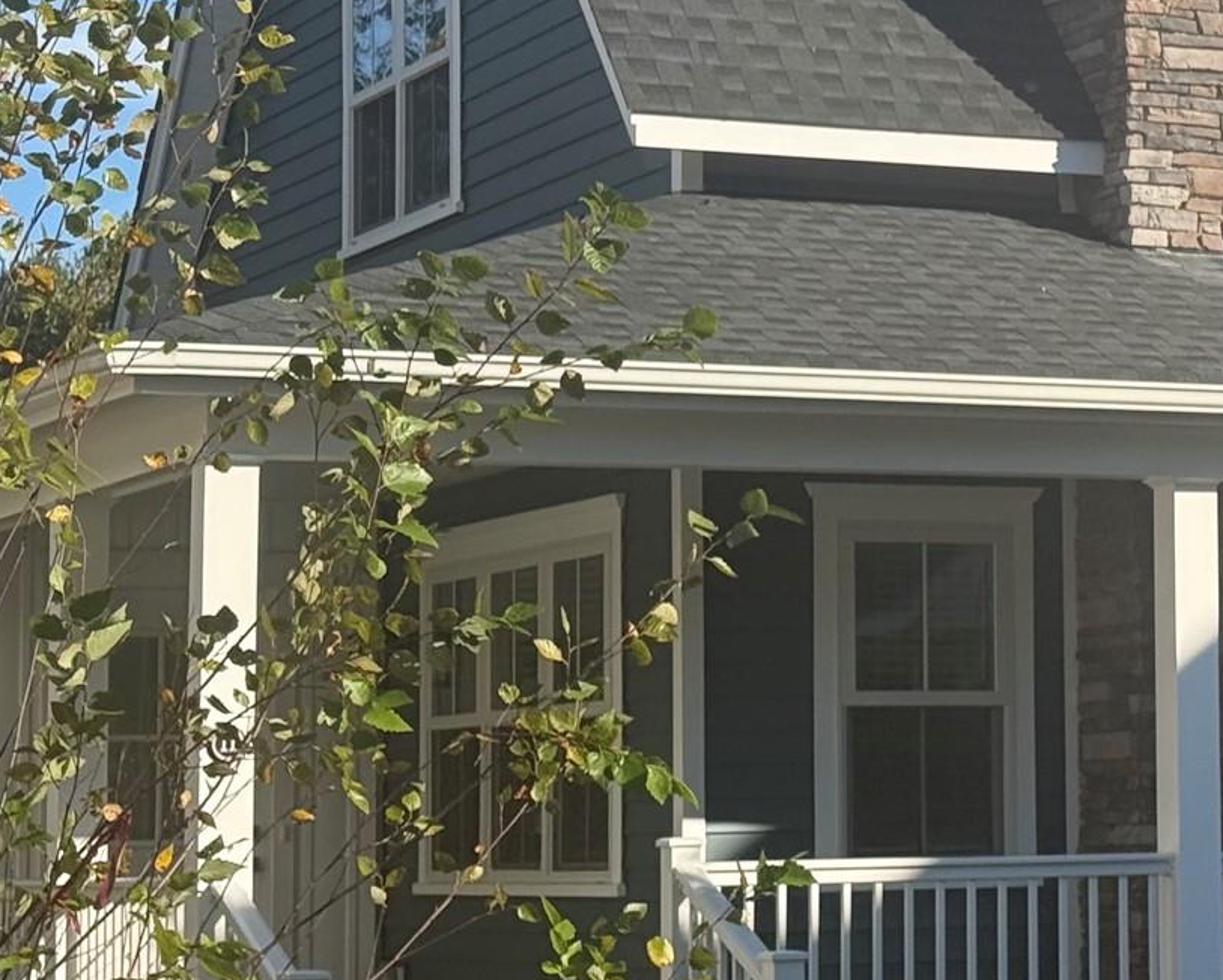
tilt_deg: +7.1
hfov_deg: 16.0
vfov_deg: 13.1
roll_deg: +0.7
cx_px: 1220
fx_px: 4273
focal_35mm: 118
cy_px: 345
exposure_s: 1/3534
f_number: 1.78
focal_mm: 6.76
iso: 80
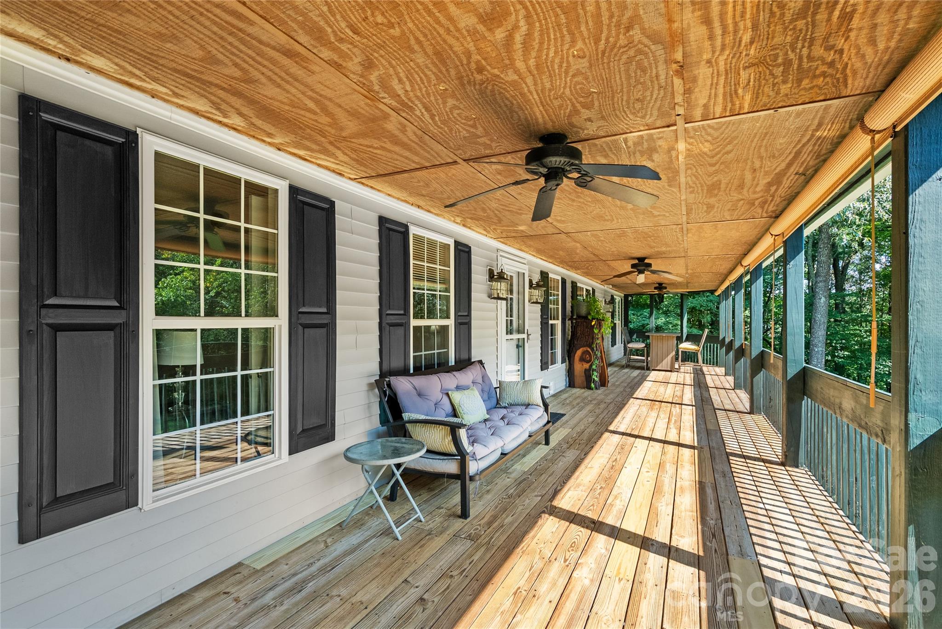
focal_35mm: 16
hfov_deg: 96.7
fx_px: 419
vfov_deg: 73.8
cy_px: 314
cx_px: 471
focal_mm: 16
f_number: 8
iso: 1000
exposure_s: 1/160
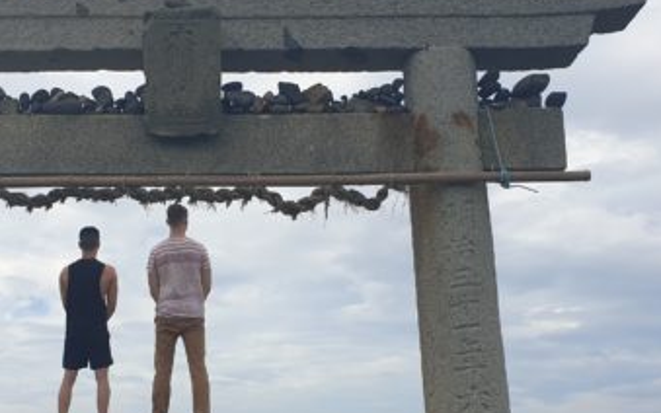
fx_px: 937
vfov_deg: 24.8
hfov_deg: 38.4
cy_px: 253
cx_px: 216
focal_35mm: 52
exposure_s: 1/1464
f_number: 2.4
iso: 50
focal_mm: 4.3
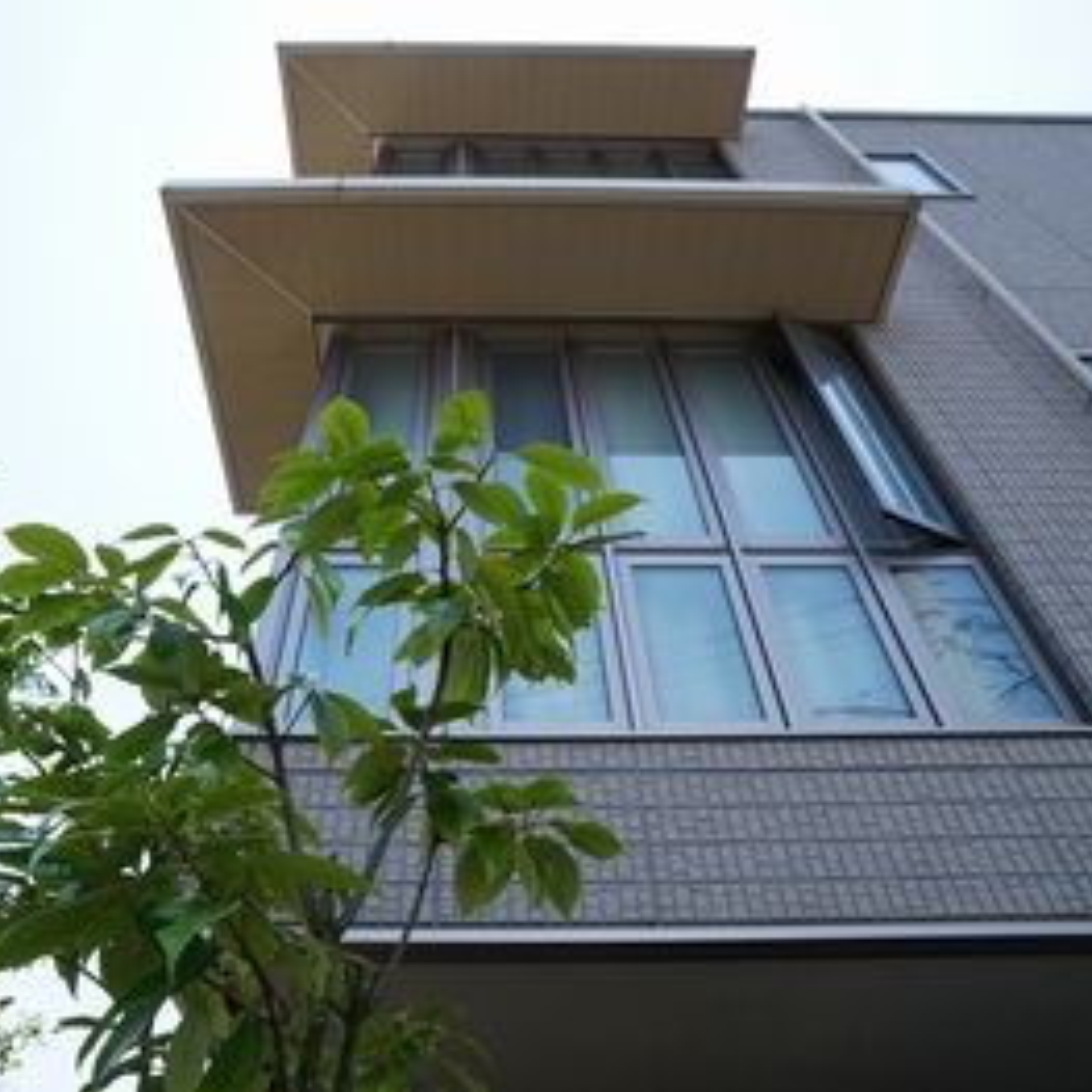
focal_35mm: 31
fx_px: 1106
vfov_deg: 52.5
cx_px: 473
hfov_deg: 52.4
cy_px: 544
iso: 800
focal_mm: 16
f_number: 8
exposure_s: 1/1000
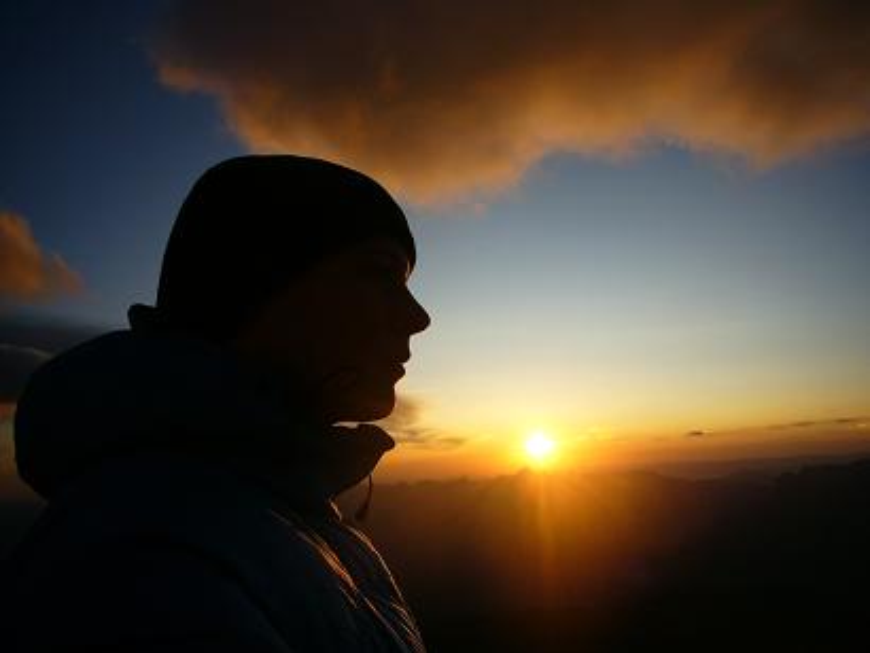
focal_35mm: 28
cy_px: 326
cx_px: 435
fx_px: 704
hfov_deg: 63.4
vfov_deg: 49.8
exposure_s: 1/250
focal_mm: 4.6
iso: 80
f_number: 5.6
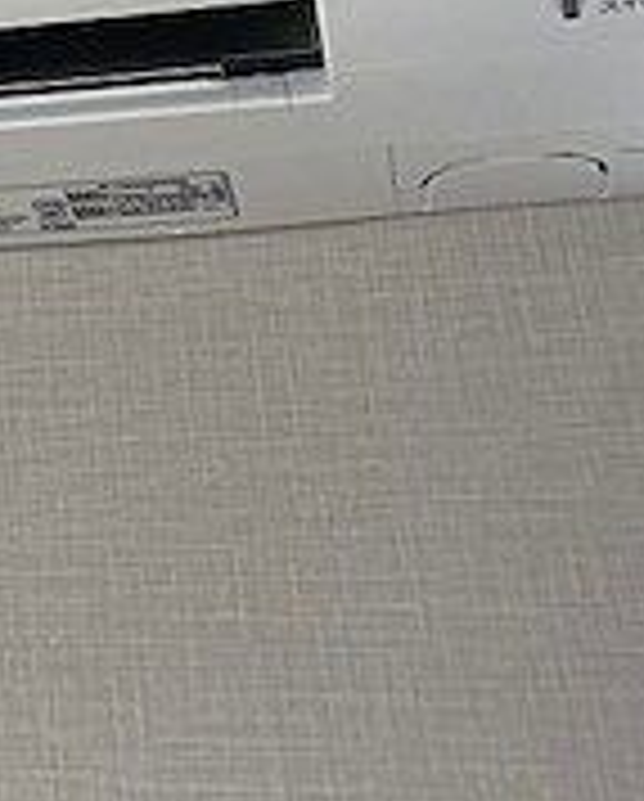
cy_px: -198
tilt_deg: +32.4
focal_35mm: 91
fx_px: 2163
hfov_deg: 14.8
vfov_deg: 19.6
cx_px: -509
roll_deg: -4.8
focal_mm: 4.25
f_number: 1.8
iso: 80
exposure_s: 1/121
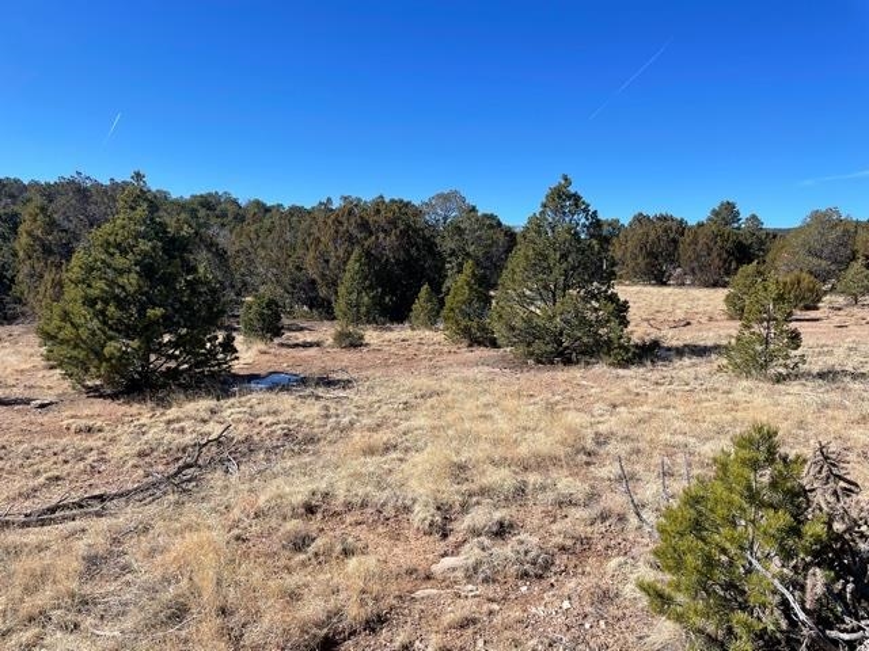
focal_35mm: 26
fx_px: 653
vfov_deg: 53.1
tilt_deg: -2.5
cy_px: 326
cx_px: 434
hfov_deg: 67.3
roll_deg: -2.9
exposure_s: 1/2959
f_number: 1.6
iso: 32
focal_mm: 4.2
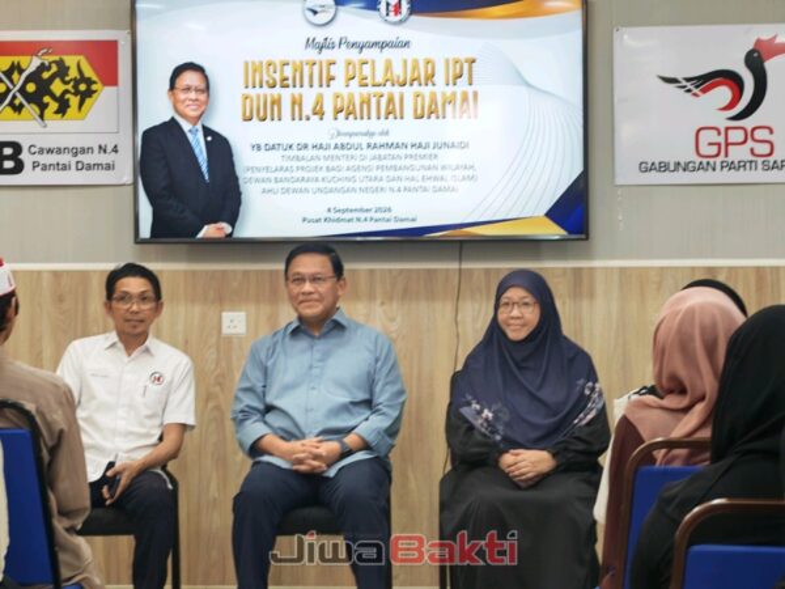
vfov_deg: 15.1
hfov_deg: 20.0
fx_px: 2222
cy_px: 294
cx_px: 392
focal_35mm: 98
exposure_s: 1/20
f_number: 2.6
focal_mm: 15.38
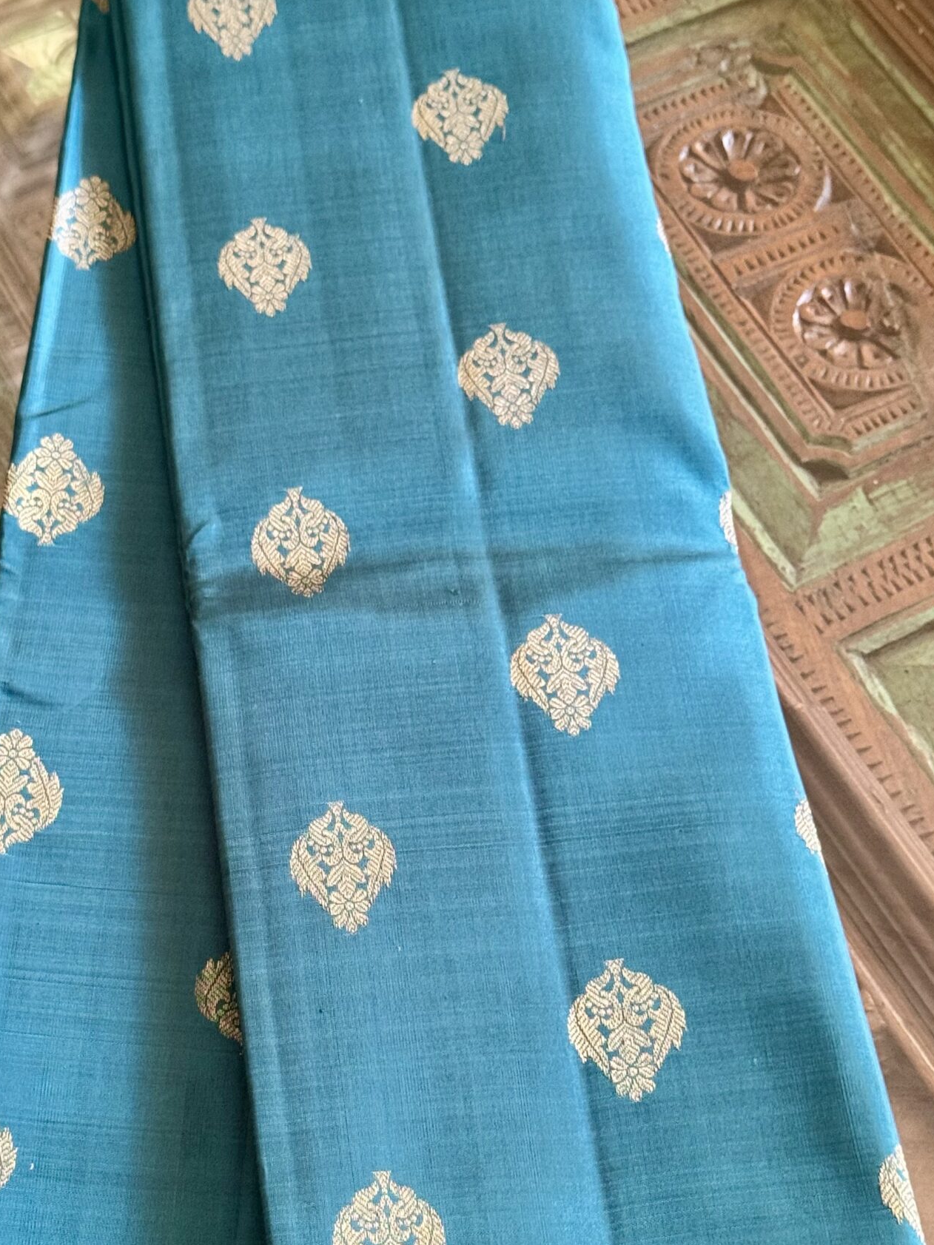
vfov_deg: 26.6
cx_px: 316
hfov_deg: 20.1
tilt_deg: -58.2
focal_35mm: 73
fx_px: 2627
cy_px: 756
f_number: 1.78
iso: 320
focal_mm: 6.76
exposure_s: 1/40
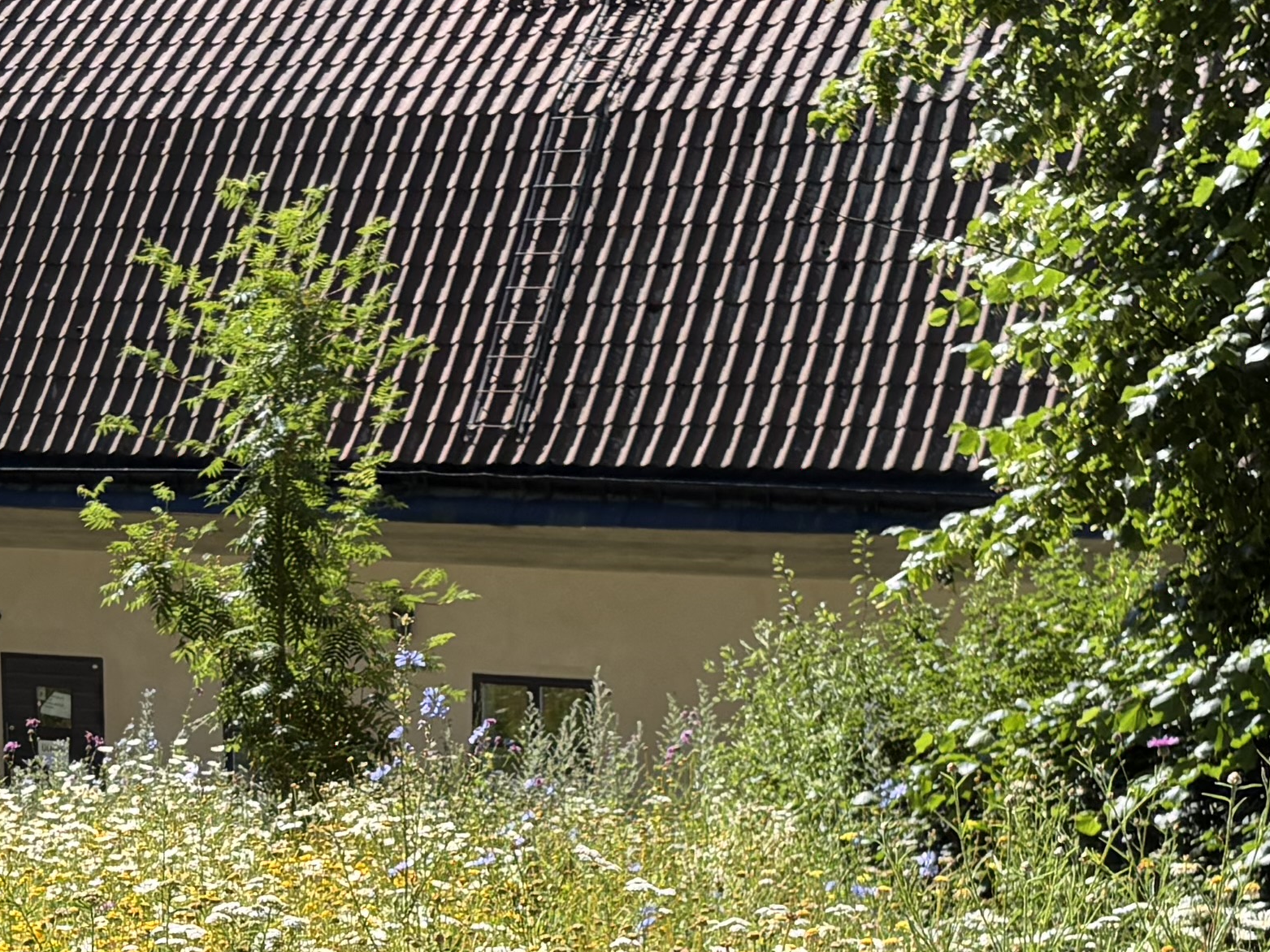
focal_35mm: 95
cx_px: 335
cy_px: 930
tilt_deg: -11.8
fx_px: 3485
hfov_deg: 20.5
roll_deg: +1.2
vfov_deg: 15.3
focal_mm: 5.96
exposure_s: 1/2141
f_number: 1.6
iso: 50
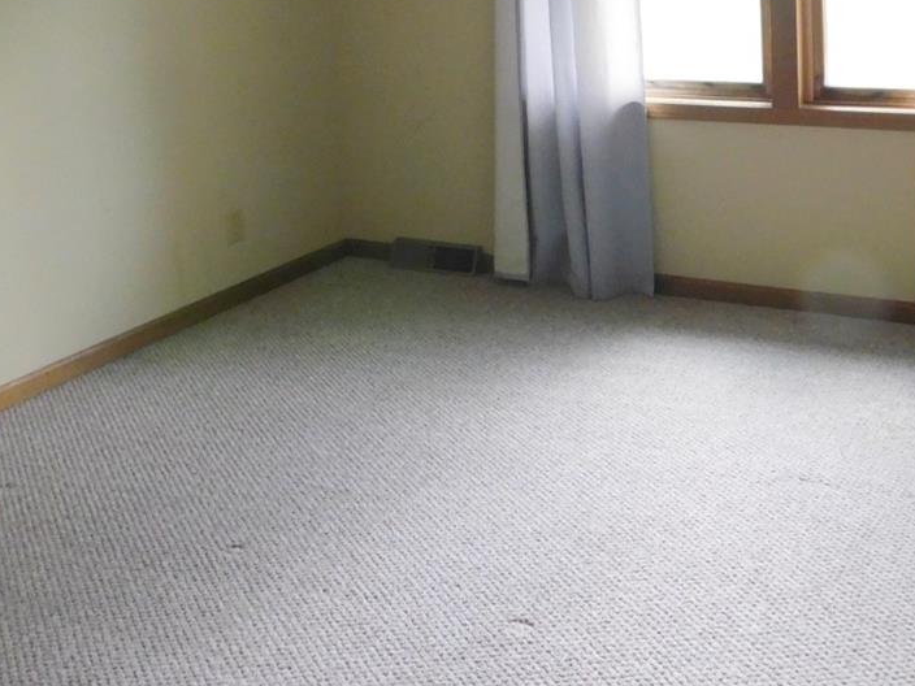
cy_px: 66
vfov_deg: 28.5
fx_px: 1295
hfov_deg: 38.8
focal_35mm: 49
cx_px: 547
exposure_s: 1/30
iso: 320
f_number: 3
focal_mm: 4
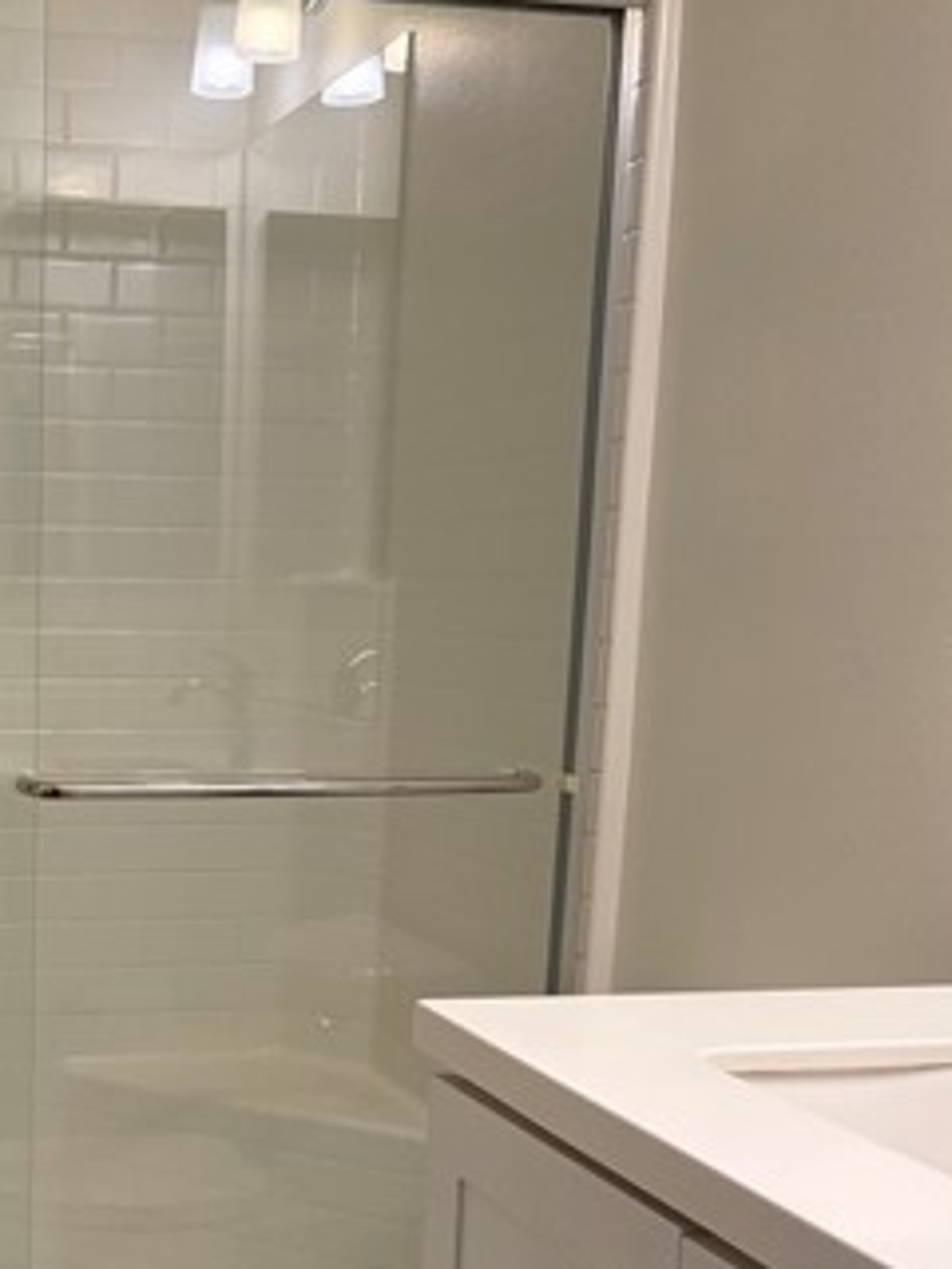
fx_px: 1907
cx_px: 52
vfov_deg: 35.8
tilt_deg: -11.4
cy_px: 980
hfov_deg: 26.8
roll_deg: -0.9
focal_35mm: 52
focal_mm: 5.96
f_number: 1.6
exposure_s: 1/120
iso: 100
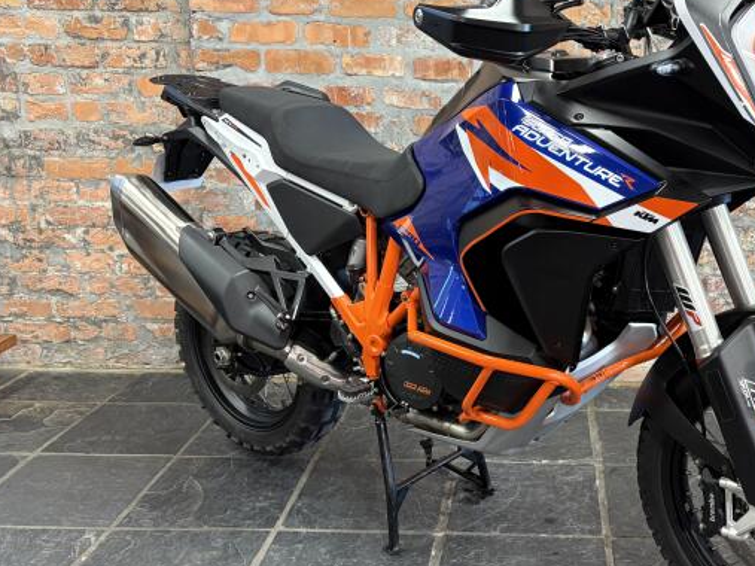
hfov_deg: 44.7
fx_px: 894
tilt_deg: -12.6
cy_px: 258
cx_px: 533
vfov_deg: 35.1
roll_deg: -0.8
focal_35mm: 41
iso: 160
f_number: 1.6
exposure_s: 1/50
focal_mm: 5.96
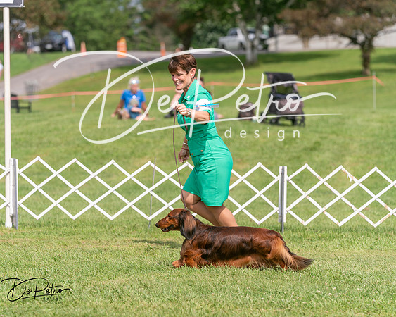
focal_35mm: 166
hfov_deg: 11.7
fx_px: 1940
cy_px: 158
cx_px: 198
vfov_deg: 9.3
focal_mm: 147
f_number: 4.5
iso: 200
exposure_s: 1/1600
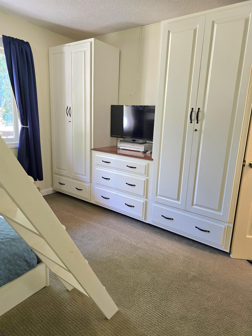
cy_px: 168
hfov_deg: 58.9
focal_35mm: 23
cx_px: 126
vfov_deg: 73.9
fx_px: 223
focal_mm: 6.3
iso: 500
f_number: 1.7
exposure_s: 1/120
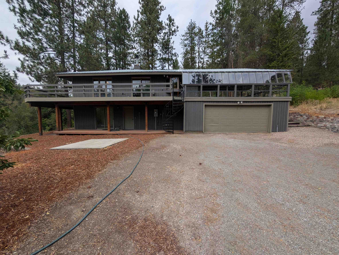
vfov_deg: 94.6
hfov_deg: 110.5
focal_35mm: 12
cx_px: 170
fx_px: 118
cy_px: 128
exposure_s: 1/2786
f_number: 1.7
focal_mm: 2.02
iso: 53
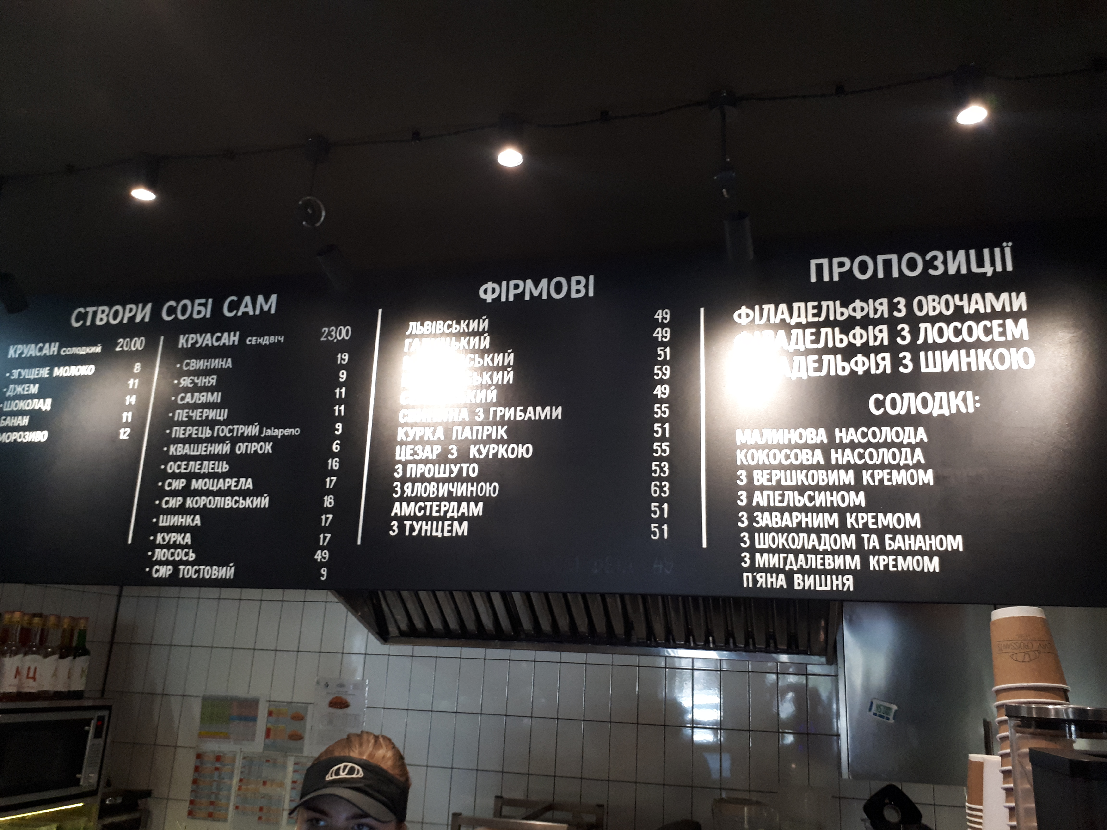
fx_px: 863
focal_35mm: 27
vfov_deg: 51.4
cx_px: 554
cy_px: 415
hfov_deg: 65.3
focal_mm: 3.6
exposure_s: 1/33
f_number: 1.9
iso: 200
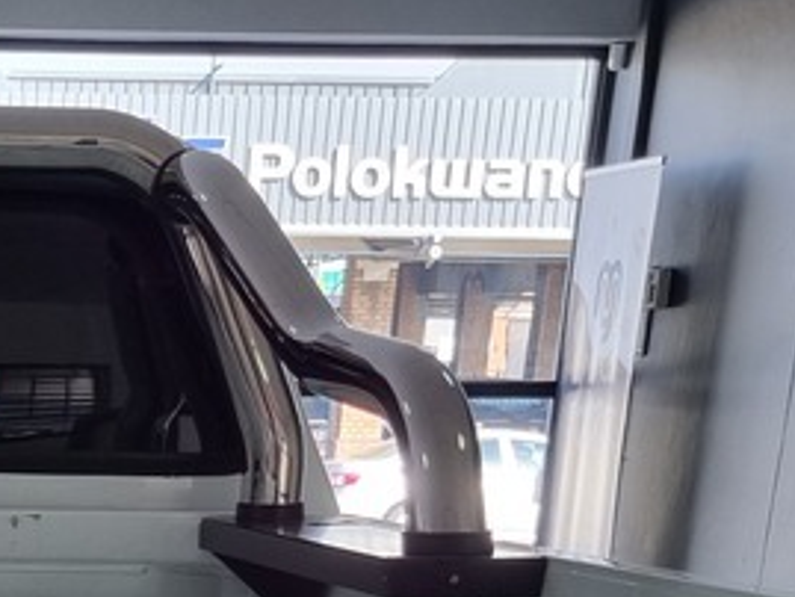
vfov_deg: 13.4
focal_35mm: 99
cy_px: 1079
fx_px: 2275
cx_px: -275
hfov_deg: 18.3
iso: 50
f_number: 1.8
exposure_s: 1/101
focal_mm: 5.4
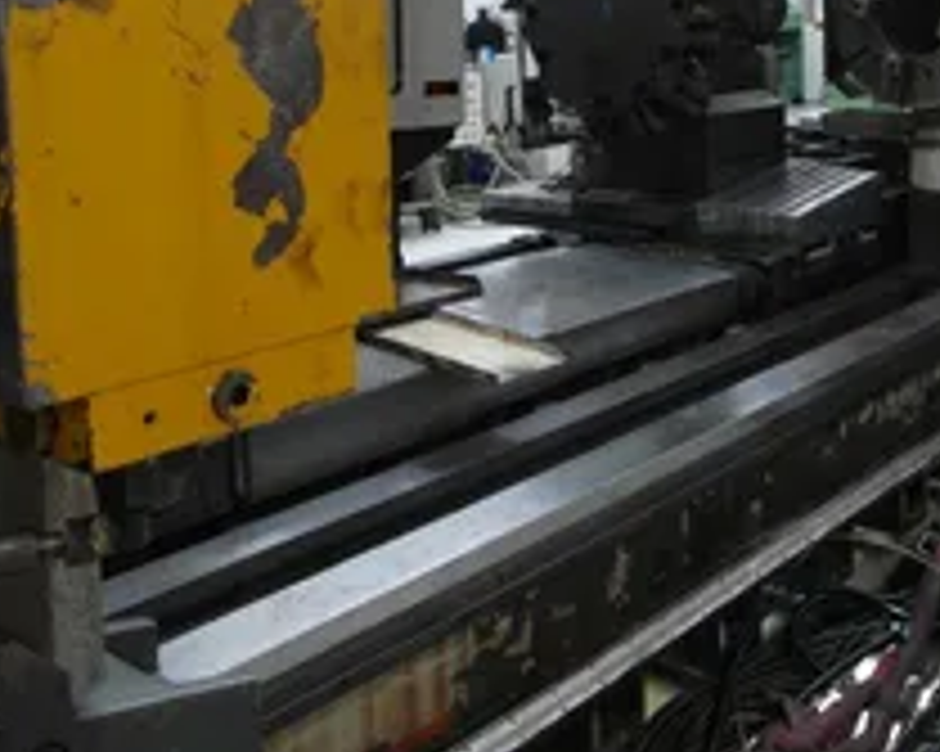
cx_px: 612
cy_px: 126
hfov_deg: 42.4
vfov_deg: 33.6
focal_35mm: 43
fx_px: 1196
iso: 200
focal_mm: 4.1
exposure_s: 1/45
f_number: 2.8
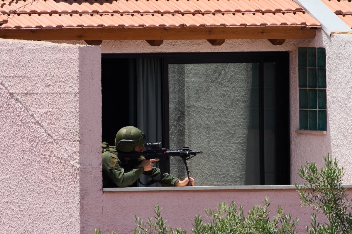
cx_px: 176
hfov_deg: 1.7
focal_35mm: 1200
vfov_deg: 1.1
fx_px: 11732
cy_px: 117
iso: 800
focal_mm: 800
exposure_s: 1/1600
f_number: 13
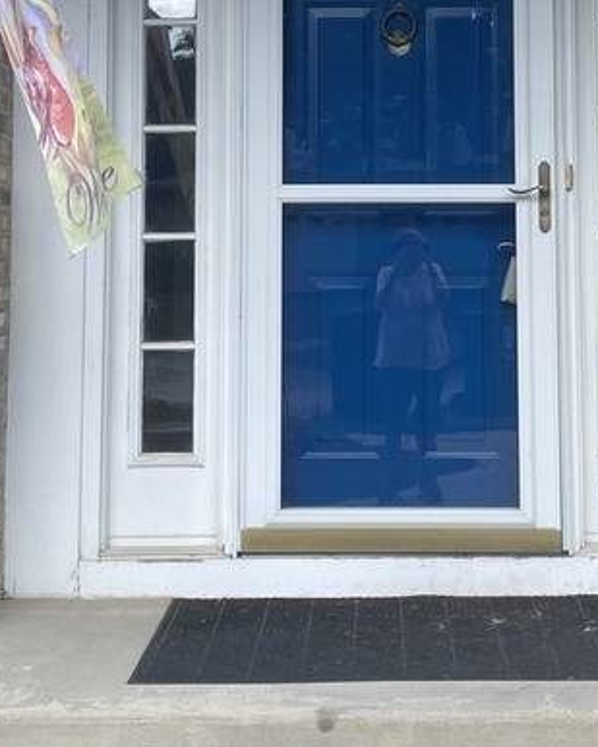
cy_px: 114
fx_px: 1570
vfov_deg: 26.1
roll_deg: -0.1
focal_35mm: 71
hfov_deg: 21.5
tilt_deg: +5.1
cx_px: 385
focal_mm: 4.2
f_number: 1.6
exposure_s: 1/1082
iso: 32
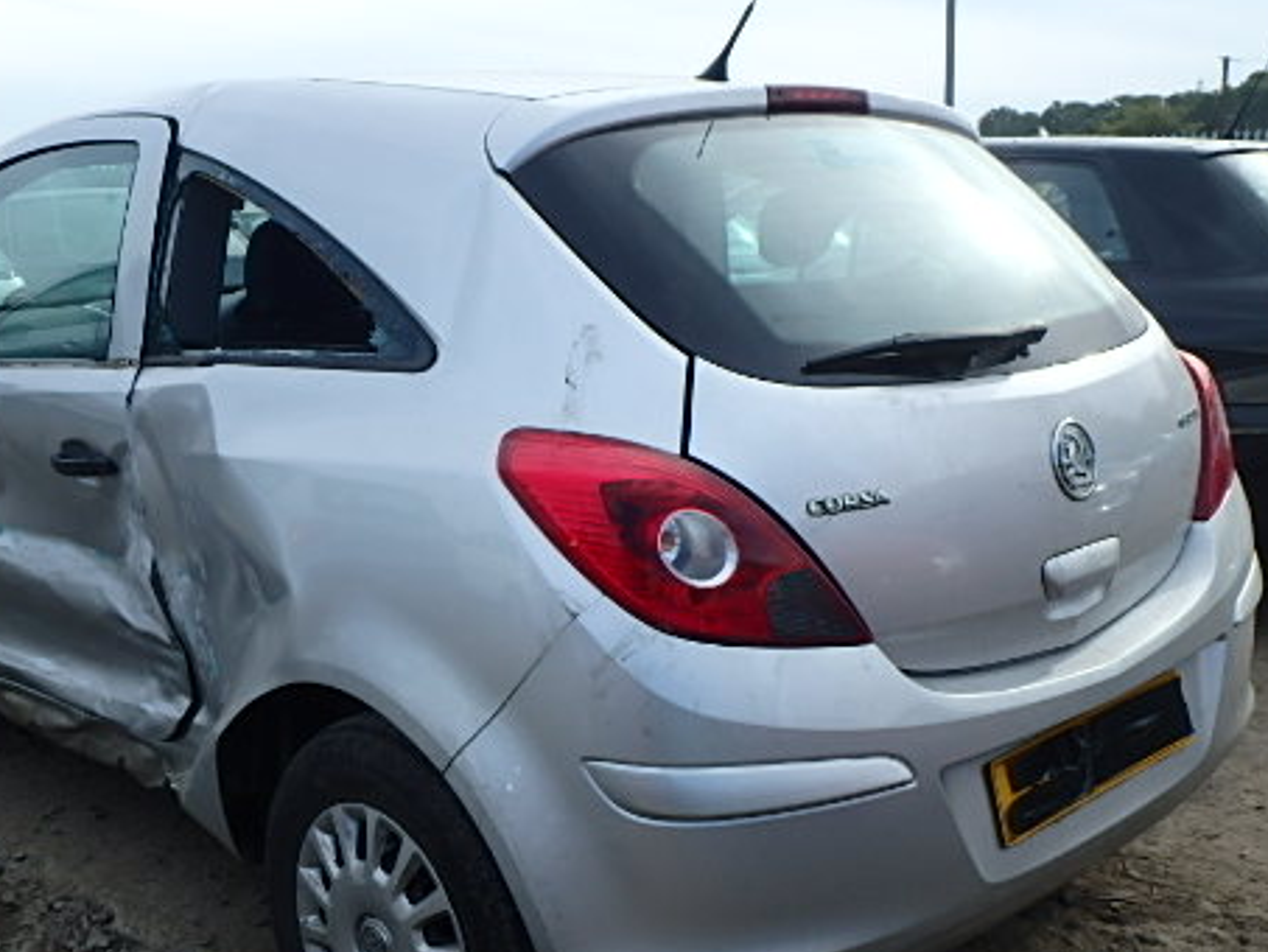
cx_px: 543
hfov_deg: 45.6
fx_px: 1502
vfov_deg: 35.0
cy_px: 568
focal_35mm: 41
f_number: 4.6
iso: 125
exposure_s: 1/320
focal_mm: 5.2
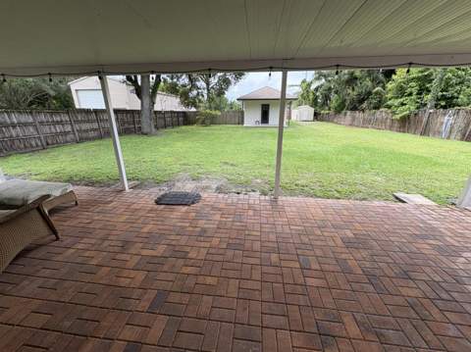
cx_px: 236
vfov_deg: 85.6
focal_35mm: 14
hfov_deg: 102.1
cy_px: 176
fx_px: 190
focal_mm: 2.22
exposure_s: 1/294
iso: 40
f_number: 2.2
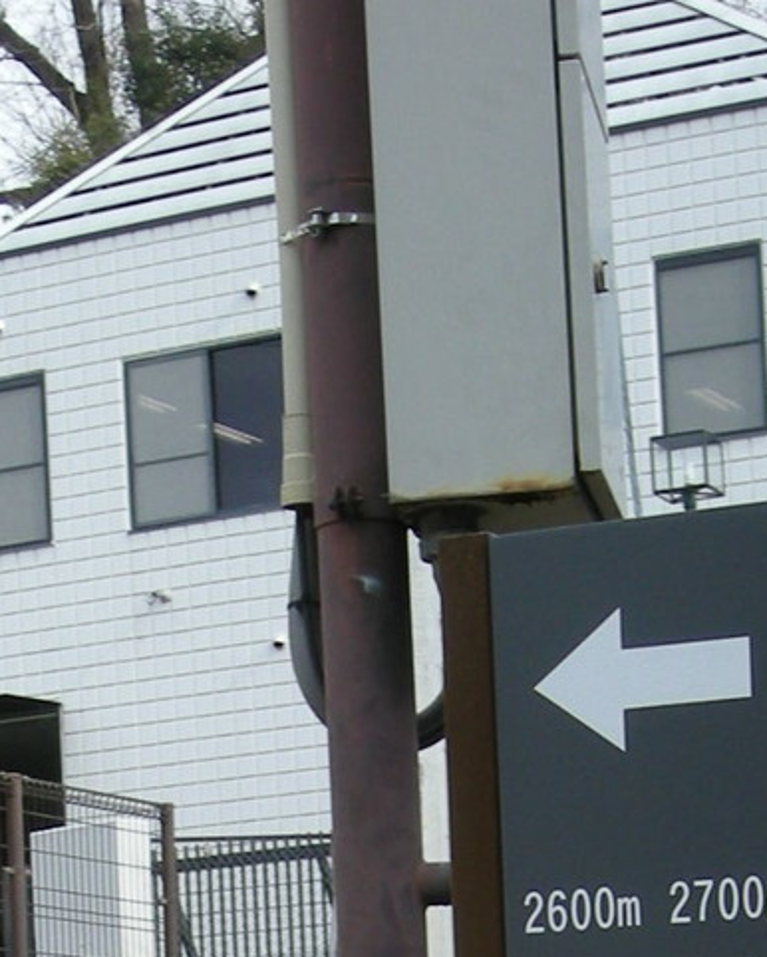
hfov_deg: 12.7
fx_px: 3431
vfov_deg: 14.6
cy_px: 1504
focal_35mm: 121
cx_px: 173
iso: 50
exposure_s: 1/376
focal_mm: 5.7
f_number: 2.8
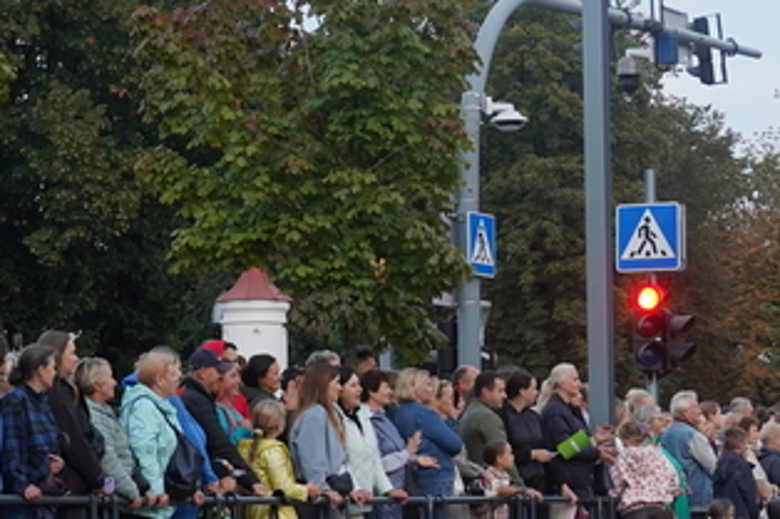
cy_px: 350
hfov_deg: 10.3
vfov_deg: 7.0
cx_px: 891
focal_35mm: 197
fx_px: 4266
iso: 800
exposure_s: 1/160
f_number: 5
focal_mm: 50
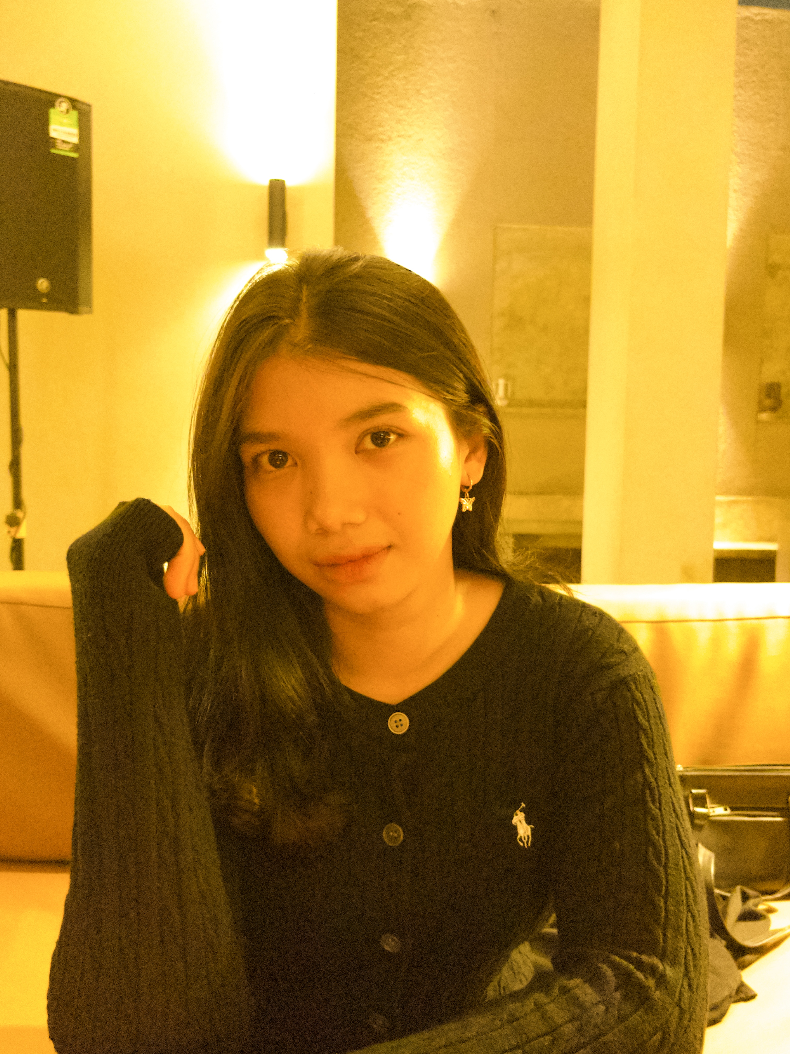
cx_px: 395
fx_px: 791
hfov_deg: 53.1
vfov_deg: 67.3
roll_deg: -0.2
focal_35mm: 26
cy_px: 527
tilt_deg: -4.5
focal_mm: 5.1
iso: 1000
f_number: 1.6
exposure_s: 1/17
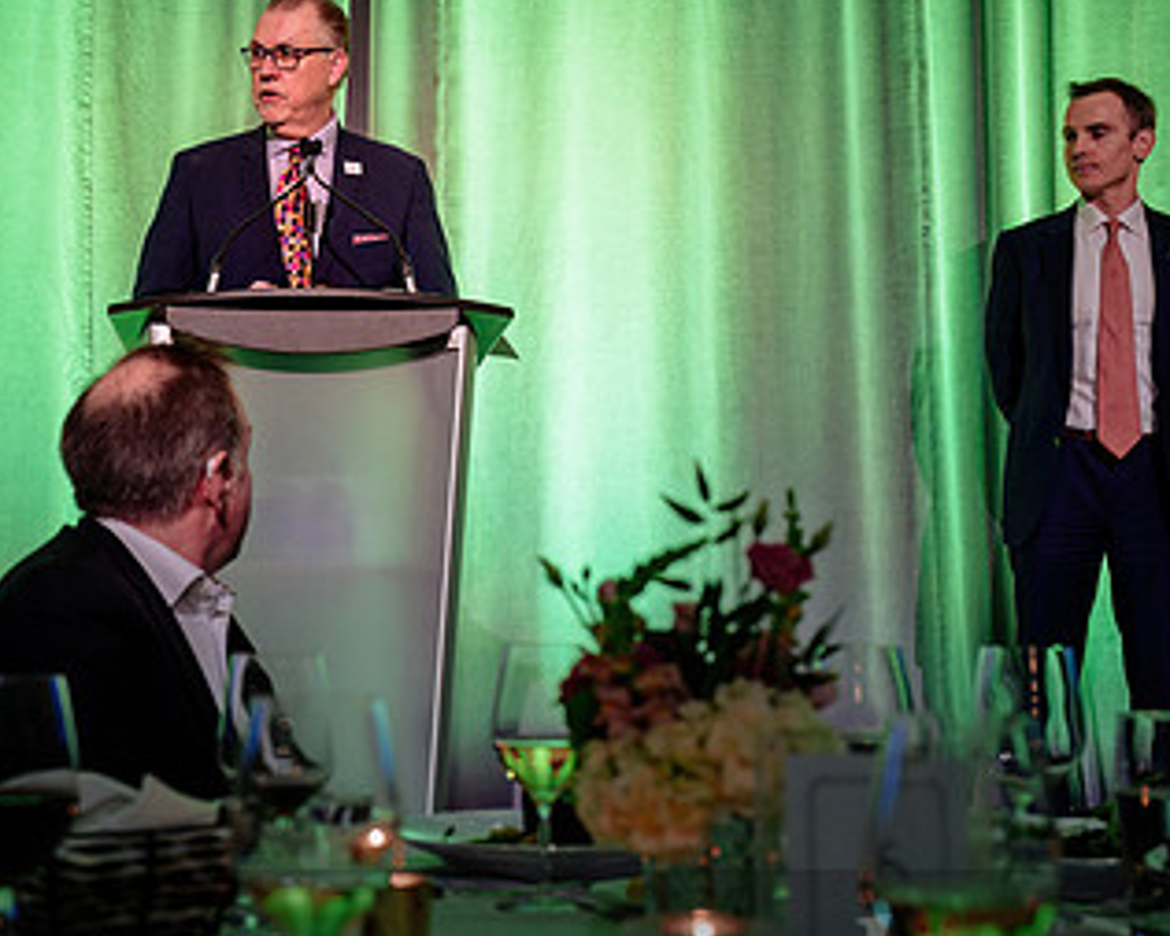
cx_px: 307
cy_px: 424
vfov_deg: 21.0
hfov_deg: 25.8
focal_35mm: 73
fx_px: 2529
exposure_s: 1/60
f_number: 4
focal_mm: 38
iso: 1000
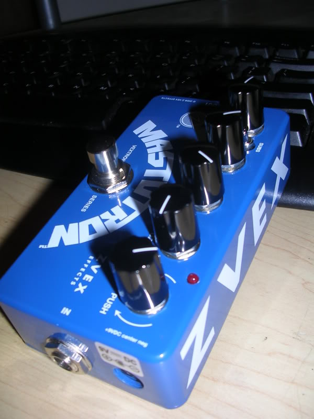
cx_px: 157
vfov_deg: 49.0
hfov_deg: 37.7
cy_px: 210
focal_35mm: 38
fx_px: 460
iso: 50
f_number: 2.8
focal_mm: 5.8
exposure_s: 1/60.1
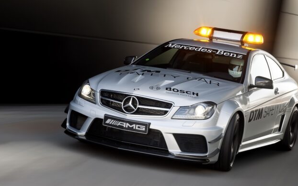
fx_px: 764
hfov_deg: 22.1
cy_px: 69
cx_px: 170
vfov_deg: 13.9
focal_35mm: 94
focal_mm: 70
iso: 100
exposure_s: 6
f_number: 20
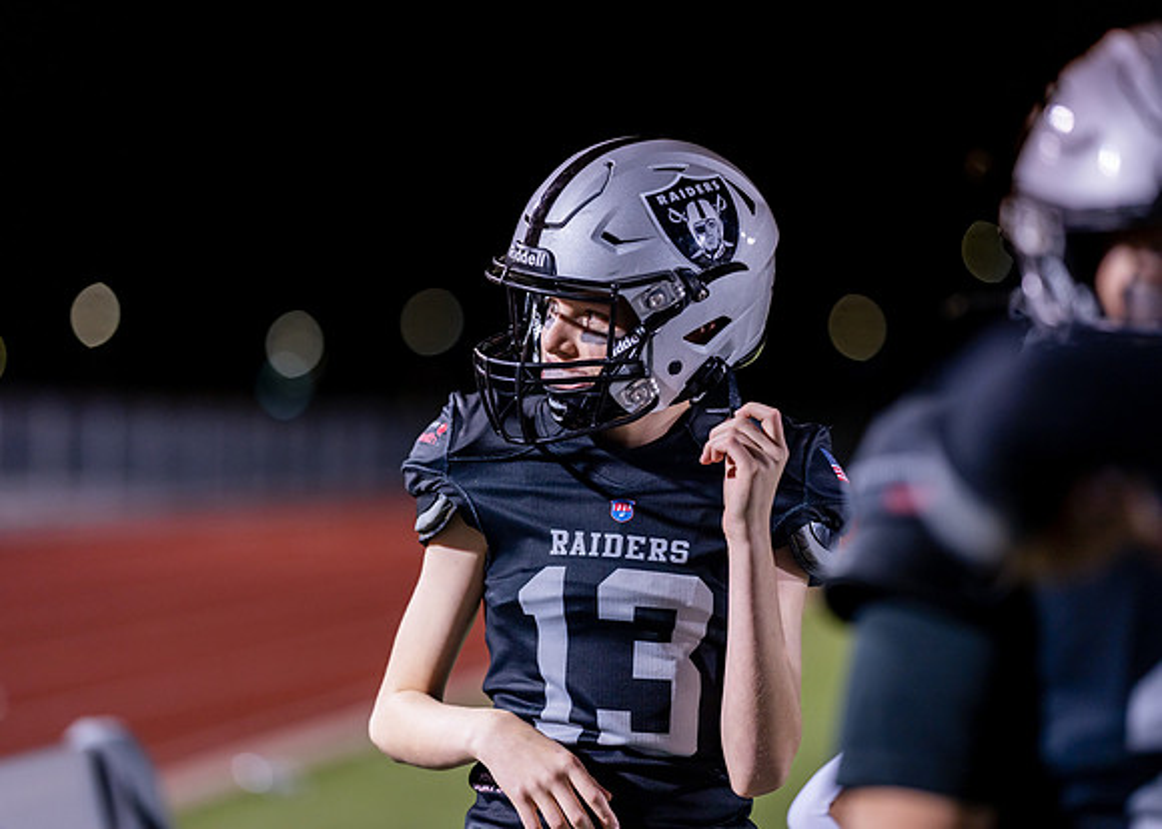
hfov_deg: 14.2
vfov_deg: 10.2
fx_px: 4667
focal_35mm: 141
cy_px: 414
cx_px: 581
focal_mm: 135
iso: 400
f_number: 1.8
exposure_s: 1/400
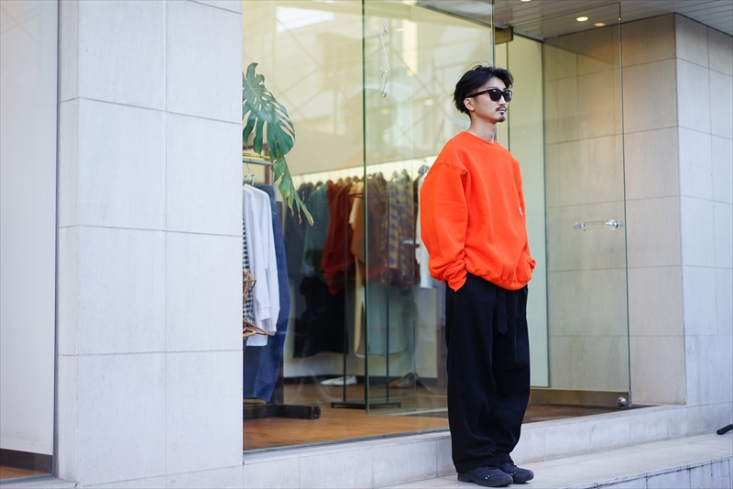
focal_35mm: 55
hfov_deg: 36.3
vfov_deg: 24.6
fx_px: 1120
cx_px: 366
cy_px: 244
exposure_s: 1/100
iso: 100
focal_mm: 55
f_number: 2
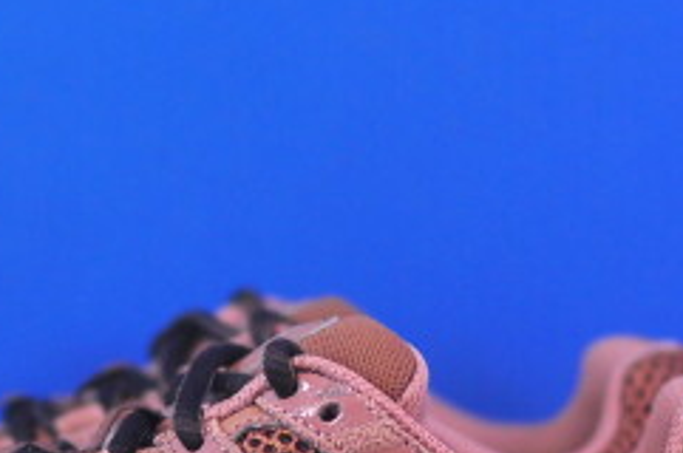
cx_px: 94
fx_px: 4718
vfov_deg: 5.5
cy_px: 333
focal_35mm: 249
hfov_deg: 8.3
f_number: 2.5
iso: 250
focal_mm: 50
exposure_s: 1/320
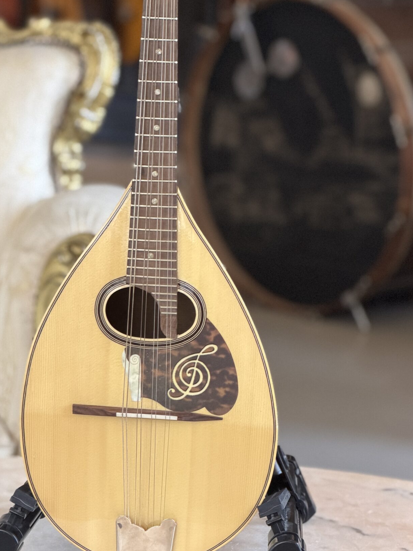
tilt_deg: -10.0
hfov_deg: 9.4
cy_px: 194
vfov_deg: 12.6
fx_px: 2498
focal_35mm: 157
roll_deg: -0.6
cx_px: 164
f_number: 2.8
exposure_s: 1/121
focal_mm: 16.89
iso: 320
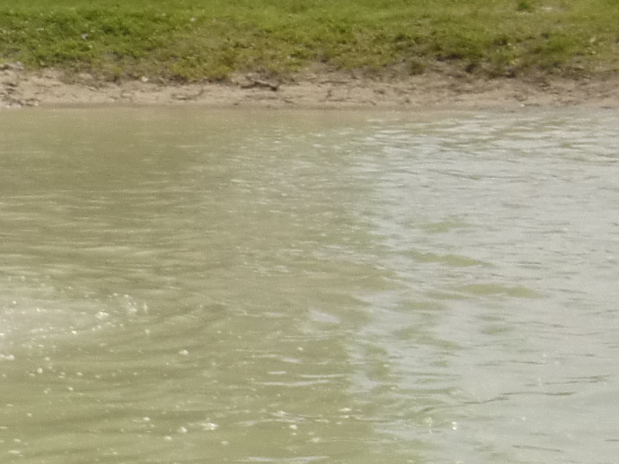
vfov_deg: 8.2
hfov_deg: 10.0
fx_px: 3219
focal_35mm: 180
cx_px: -717
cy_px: 265
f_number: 8.9
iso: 64
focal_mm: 6.66
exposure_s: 1/200
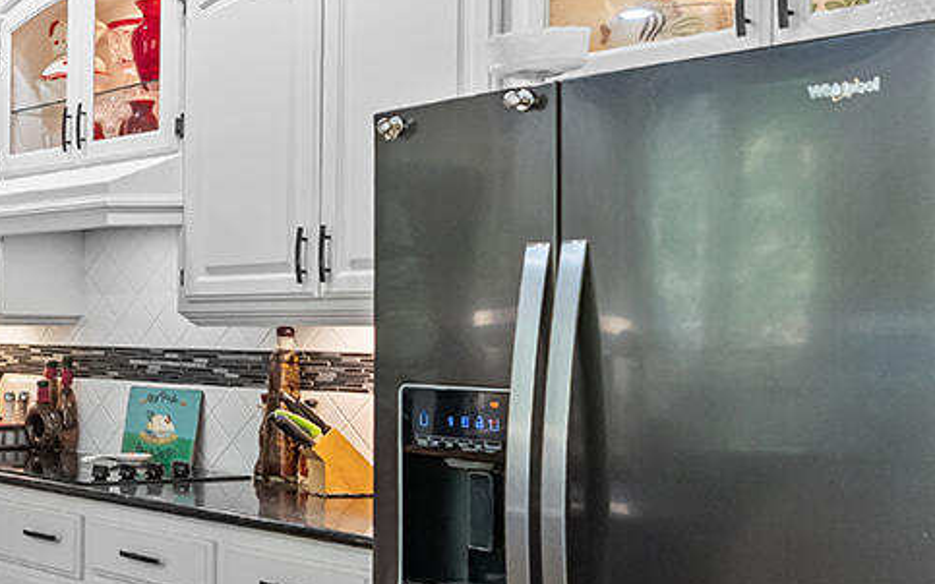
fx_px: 1376
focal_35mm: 54
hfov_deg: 27.7
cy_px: 479
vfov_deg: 23.6
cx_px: -410
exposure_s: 1/50
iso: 1600
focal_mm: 16
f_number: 3.2
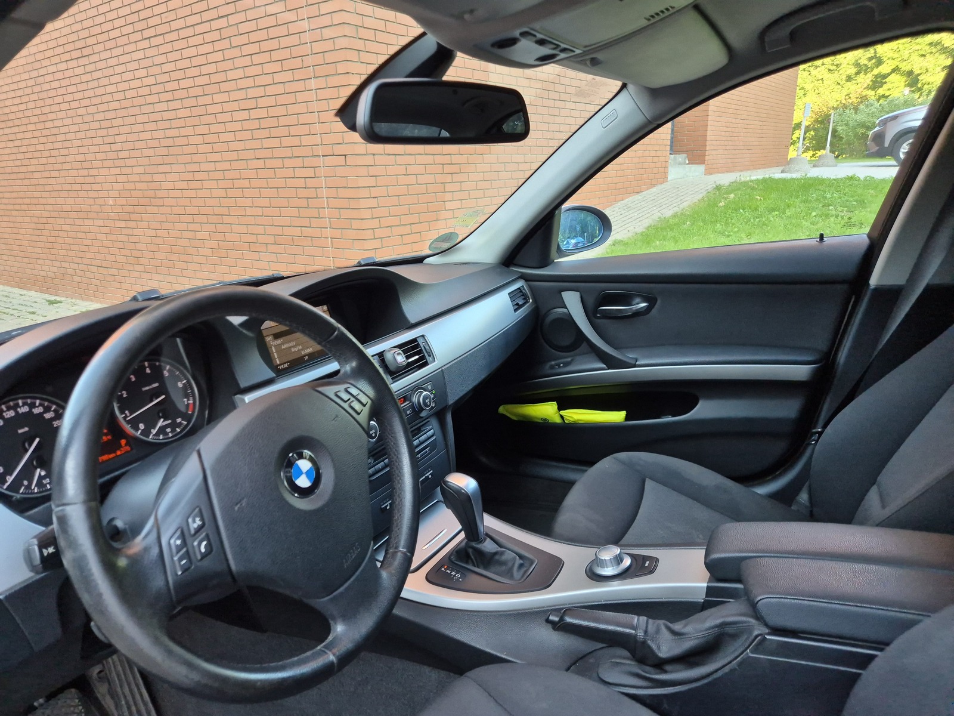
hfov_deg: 73.9
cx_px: 477
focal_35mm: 23
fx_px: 634
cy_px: 358
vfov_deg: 58.9
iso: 125
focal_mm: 5.4
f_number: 1.8
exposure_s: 1/180
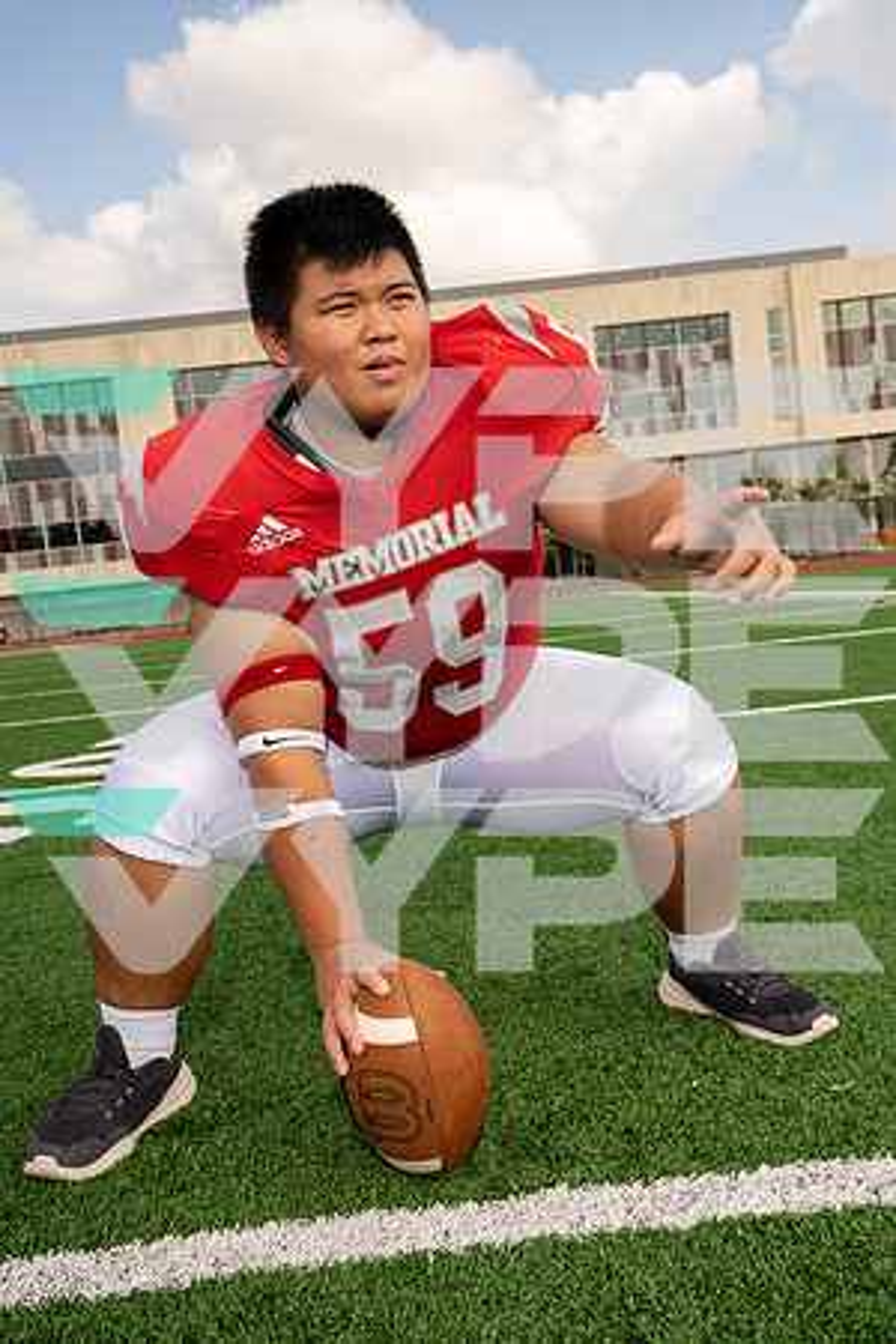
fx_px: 1419
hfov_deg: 35.1
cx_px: 448
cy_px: 672
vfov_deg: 50.7
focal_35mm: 38
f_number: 8
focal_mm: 38
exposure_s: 1/250
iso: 200
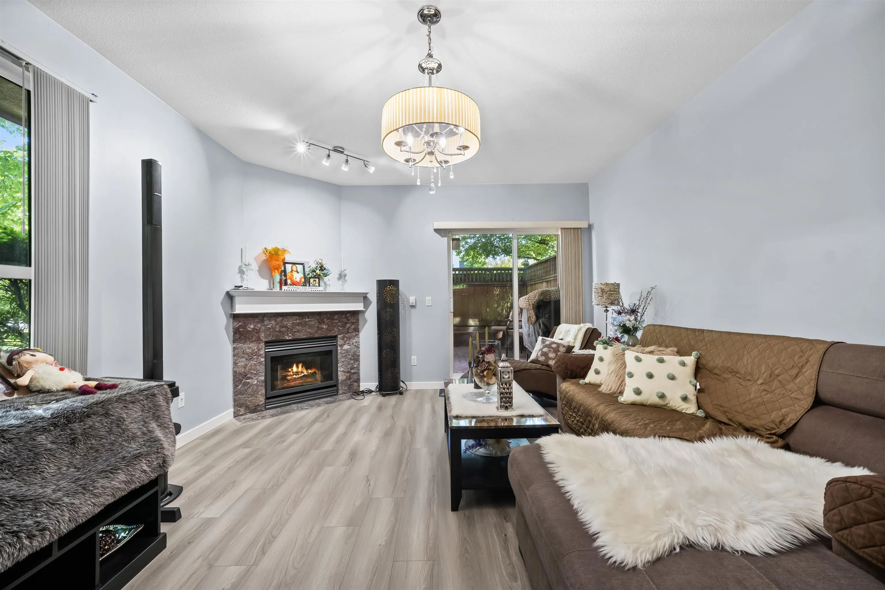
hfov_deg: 106.3
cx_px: 442
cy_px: 295
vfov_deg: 83.3
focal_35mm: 14
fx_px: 332
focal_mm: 9
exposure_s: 1.3
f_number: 9
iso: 250
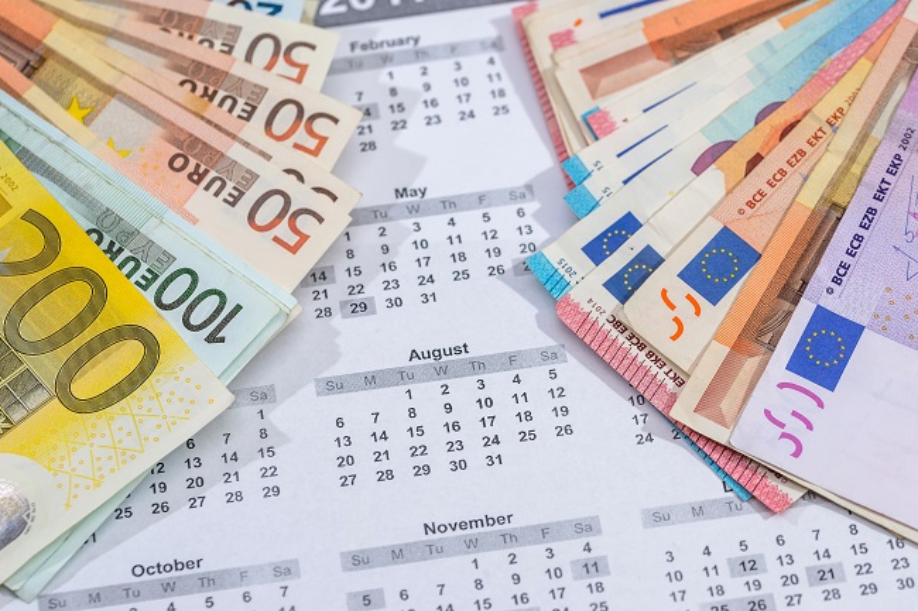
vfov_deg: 13.0
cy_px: 306
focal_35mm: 105
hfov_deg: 19.5
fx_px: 2677
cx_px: 459
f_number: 10
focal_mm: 105
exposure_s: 1/200
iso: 160
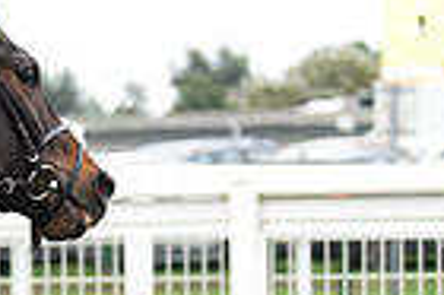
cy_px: 401
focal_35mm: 340
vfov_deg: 4.0
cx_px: -314
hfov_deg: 6.0
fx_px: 4188
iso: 1600
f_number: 3.5
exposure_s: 1/250
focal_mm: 82
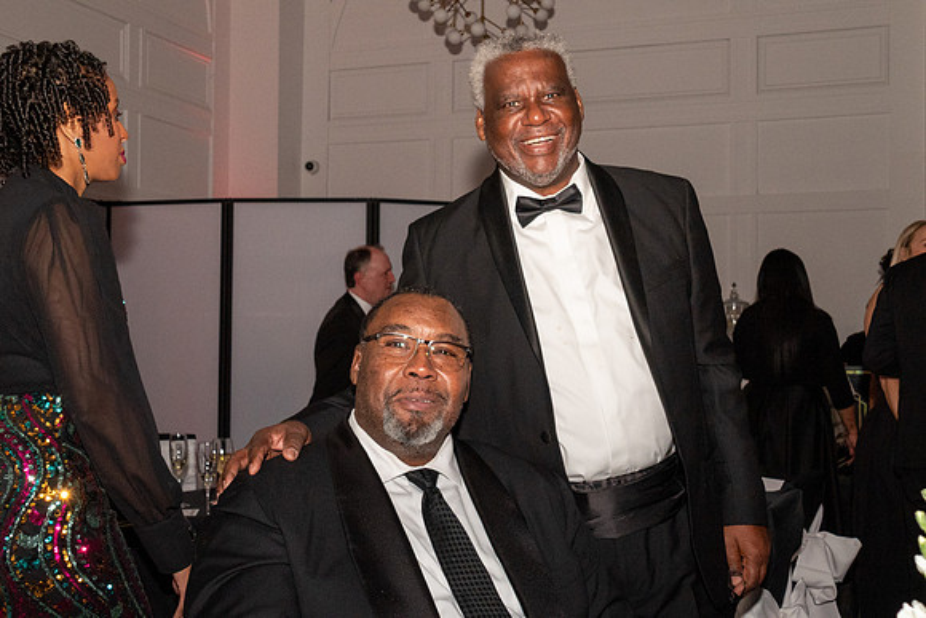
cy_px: 309
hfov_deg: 43.6
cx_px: 463
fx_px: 1158
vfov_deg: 29.9
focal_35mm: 45
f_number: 9
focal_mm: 30
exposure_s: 1/100
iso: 2000
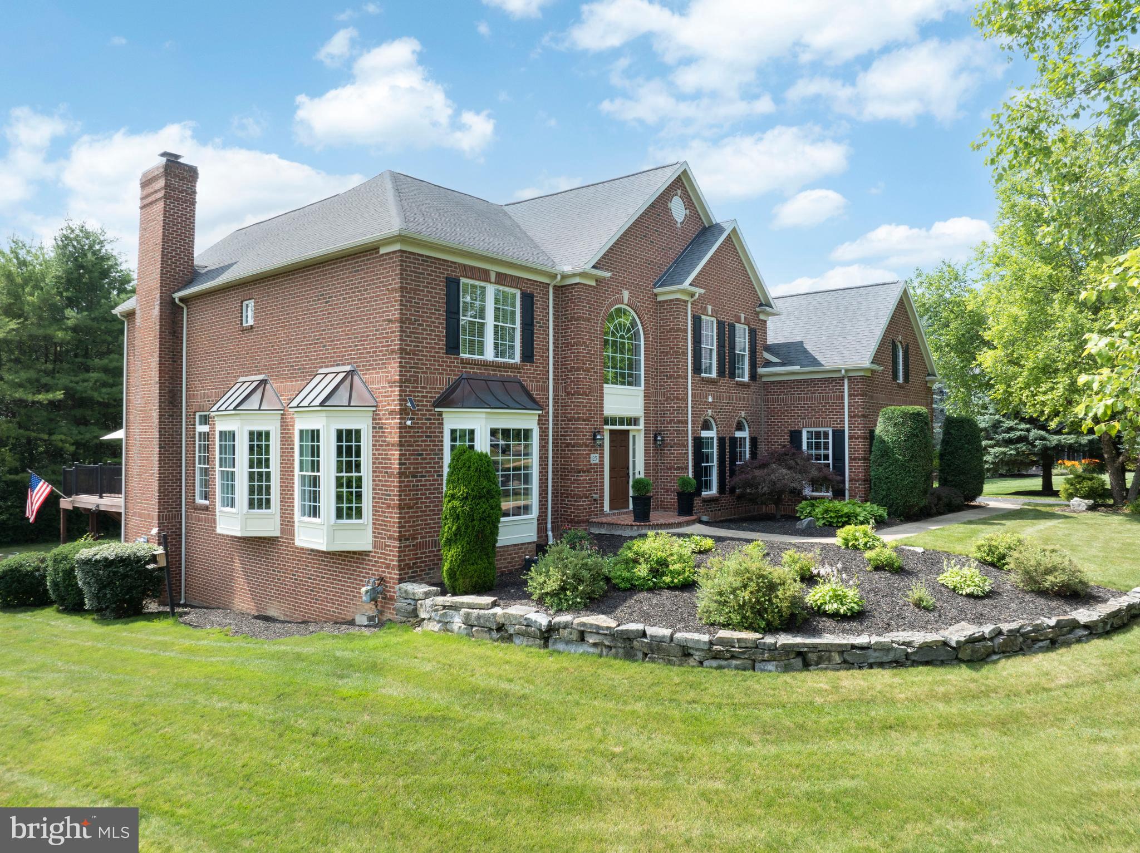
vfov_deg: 56.8
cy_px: 426
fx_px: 790
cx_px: 570
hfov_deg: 71.6
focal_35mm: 24
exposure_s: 1/160
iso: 100
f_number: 7.1
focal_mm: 12.29
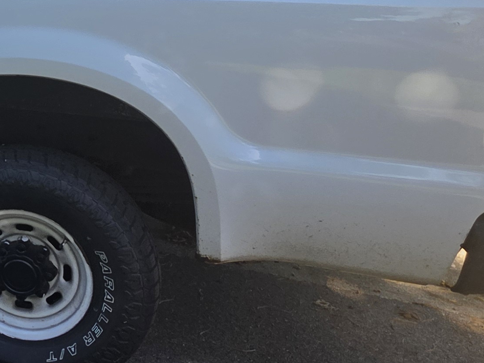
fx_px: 657
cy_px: 90
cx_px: -212
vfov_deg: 30.4
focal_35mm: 47
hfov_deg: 28.8
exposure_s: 1/441
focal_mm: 2.2
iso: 40
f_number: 1.9
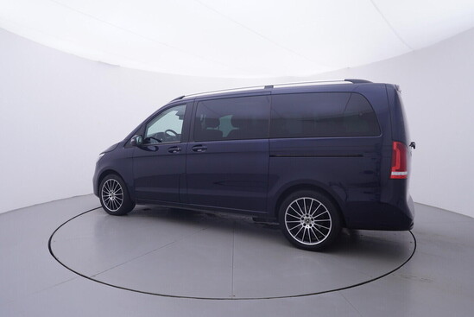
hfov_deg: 77.3
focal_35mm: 22
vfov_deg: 56.2
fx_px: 296
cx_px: 237
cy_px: 158
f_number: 5
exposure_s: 1/80
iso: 200
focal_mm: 15
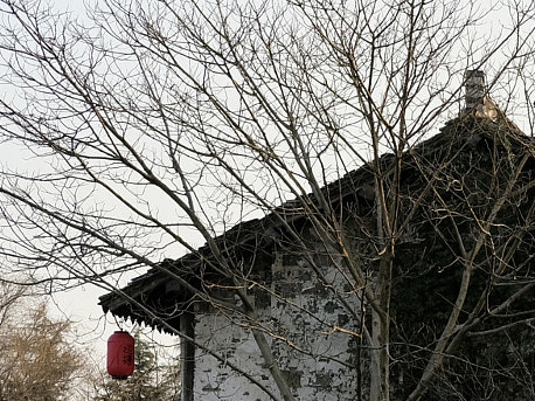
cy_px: 389
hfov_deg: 10.6
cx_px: 897
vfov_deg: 8.3
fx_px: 2750
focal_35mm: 178
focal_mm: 35
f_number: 5.6
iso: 400
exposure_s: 1/400
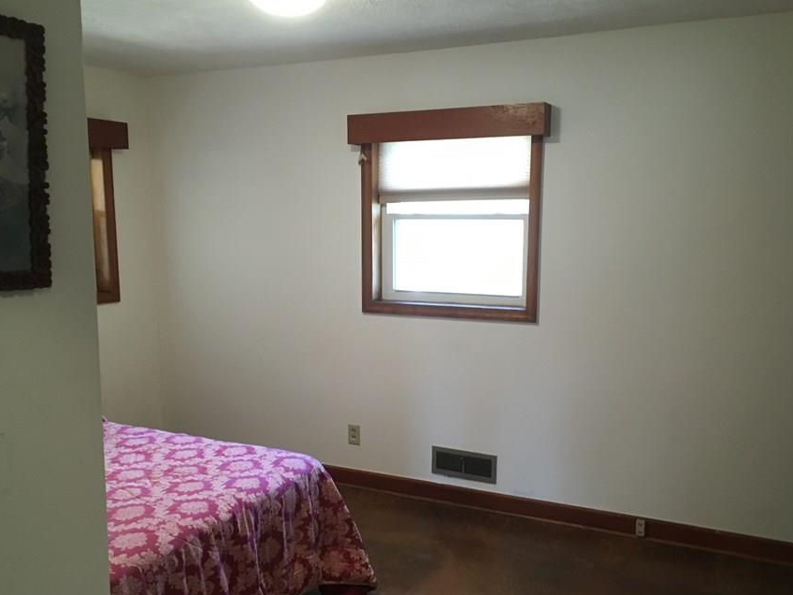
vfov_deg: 40.6
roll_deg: +0.4
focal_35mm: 35
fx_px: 802
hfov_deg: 52.6
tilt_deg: -9.5
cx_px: 399
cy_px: 345
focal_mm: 4.15
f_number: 2.2
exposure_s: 1/30
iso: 125
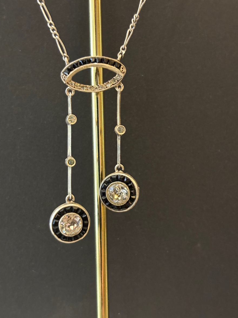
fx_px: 486
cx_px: 118
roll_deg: -1.1
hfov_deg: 27.5
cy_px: 157
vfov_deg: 36.2
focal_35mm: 53
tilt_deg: -3.7
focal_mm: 5.96
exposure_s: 1/20
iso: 400
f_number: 1.6
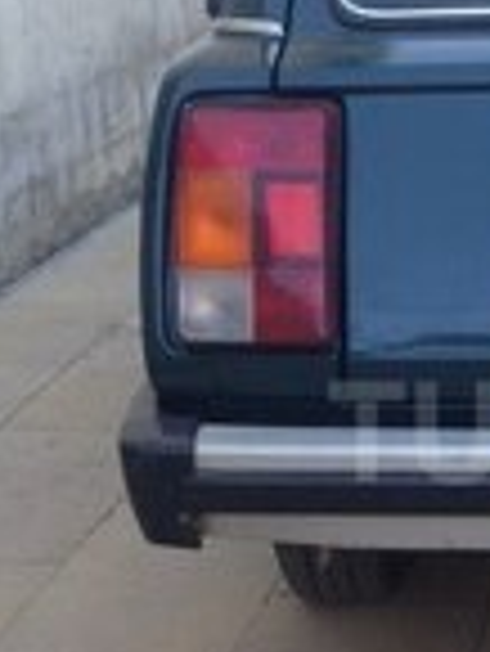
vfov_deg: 17.4
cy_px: 432
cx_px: 674
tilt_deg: -12.8
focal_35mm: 113
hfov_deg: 12.6
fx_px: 2130
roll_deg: -1.7
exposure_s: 1/120
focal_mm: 4.12
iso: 50
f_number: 2.4
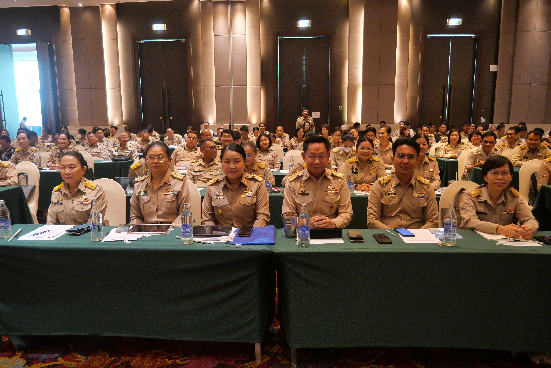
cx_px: 276
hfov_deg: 73.7
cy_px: 184
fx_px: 368
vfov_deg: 53.2
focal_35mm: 24
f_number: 3.5
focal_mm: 12
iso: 3200
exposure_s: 1/125
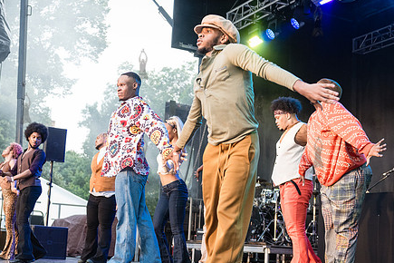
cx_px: 142
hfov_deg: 33.2
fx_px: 657
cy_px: 152
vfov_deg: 22.6
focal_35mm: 60
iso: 2000
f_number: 3.2
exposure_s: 1/800
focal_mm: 45
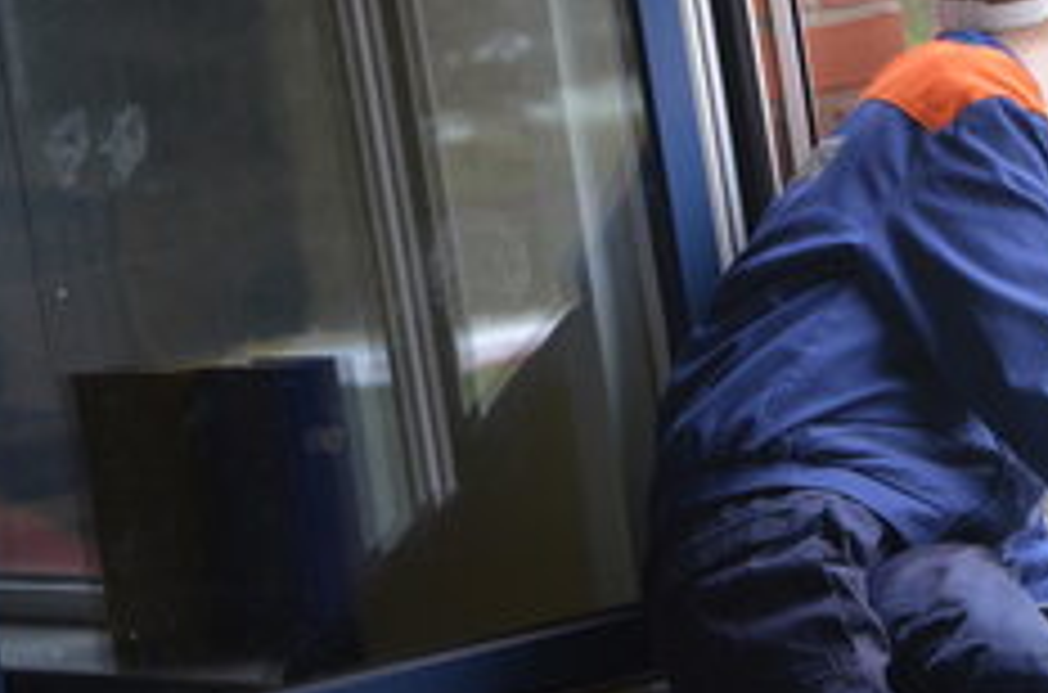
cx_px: 859
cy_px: 227
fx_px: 7864
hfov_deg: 7.6
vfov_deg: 5.0
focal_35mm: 271
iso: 500
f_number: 5.6
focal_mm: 105
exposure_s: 1/60
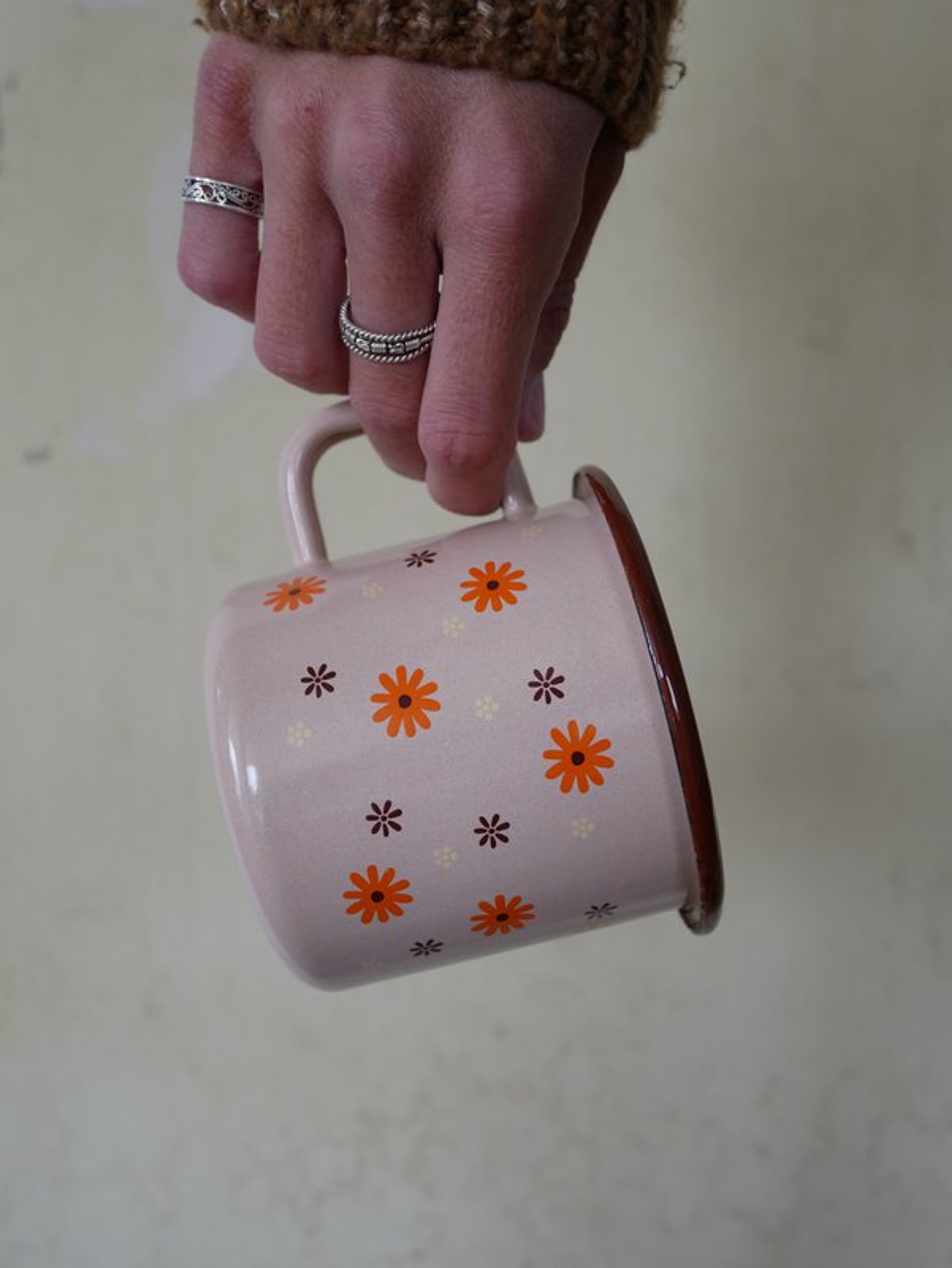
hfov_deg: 44.2
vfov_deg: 56.8
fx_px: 1172
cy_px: 634
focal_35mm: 32
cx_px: 476
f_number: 4
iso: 320
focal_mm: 16
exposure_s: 1/60
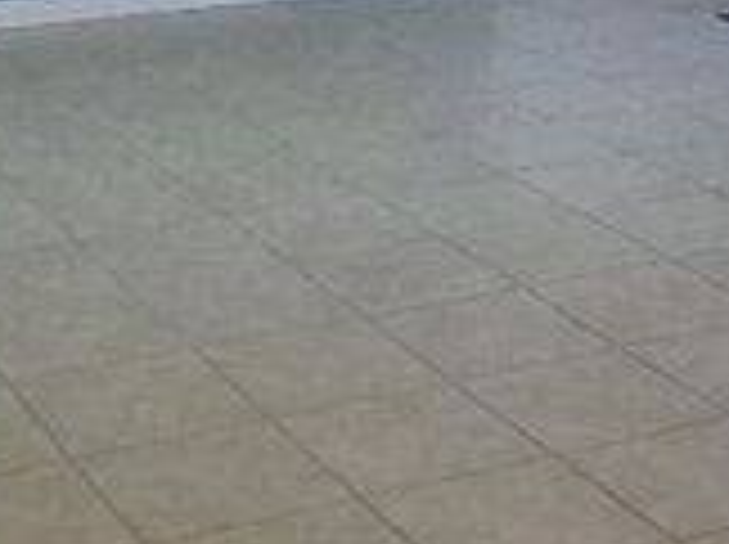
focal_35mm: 95
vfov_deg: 15.0
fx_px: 1998
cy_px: -90
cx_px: 441
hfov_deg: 20.7
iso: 100
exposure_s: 1/45
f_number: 3.2
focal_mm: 4
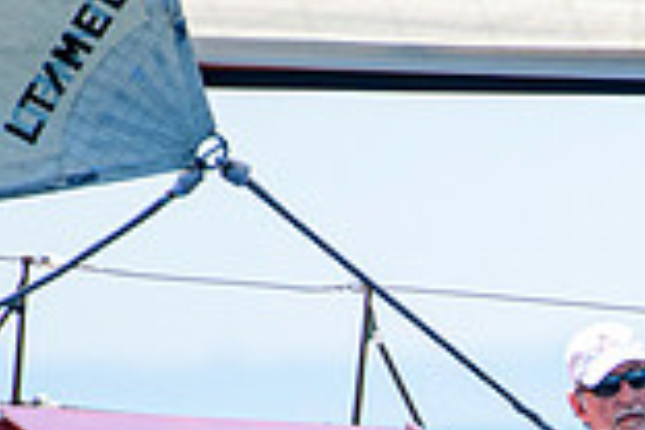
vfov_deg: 0.6
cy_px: 655
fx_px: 40076
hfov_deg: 0.9
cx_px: 794
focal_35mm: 2237
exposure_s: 1/2000
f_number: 5
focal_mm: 400
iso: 400
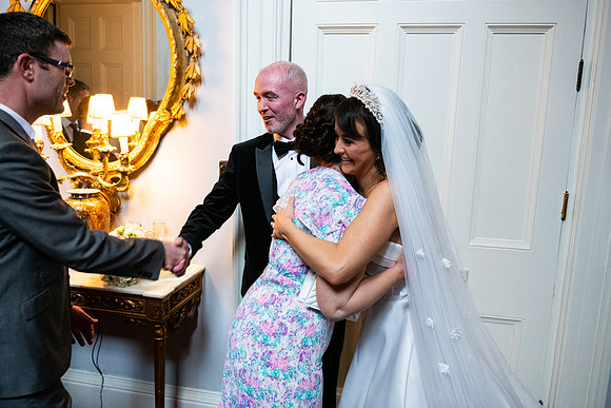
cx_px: 306
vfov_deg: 45.0
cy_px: 204
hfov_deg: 63.6
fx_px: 492
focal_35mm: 29
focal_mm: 29
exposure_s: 1/160
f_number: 3.5
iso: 1600
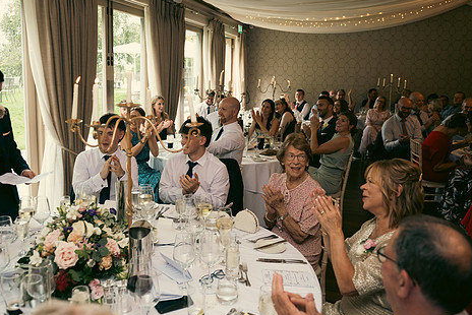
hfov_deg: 61.7
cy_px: 124
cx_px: 205
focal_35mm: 30
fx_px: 394
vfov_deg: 43.4
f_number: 3.5
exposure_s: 1/160
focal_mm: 24
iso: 400
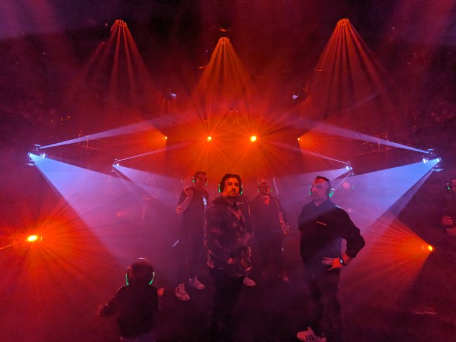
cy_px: 171
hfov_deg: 94.5
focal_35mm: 16
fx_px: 211
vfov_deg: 78.1
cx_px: 228
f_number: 2.2
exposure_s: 1/50
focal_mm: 2.35
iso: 395
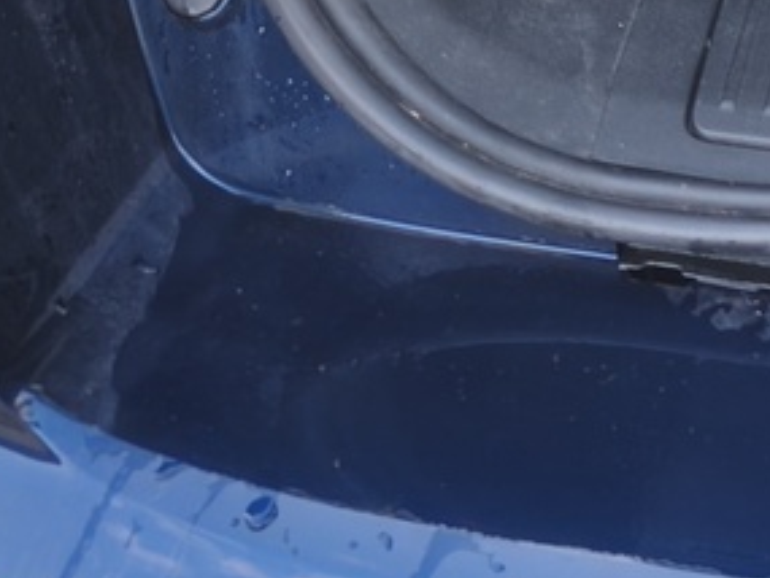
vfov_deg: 10.3
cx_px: 1478
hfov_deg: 13.4
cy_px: -678
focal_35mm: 129
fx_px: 2871
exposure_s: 1/50
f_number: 1.65
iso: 320
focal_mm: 6.18
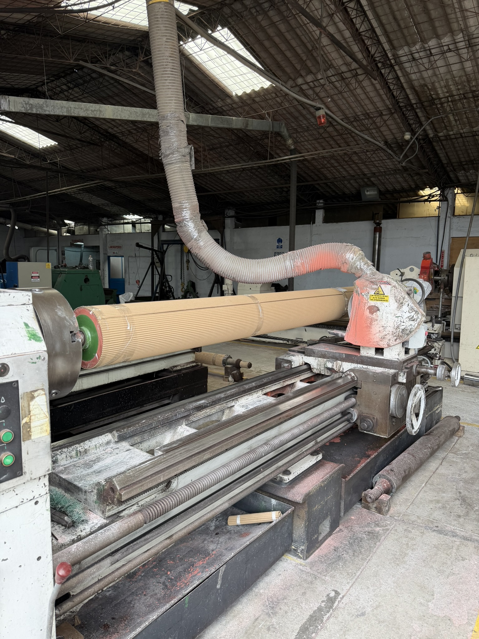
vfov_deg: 71.6
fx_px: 443
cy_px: 320
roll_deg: -0.7
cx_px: 240
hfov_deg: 56.8
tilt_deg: -7.3
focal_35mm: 24
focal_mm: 6.76
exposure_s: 1/255
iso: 64
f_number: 1.78
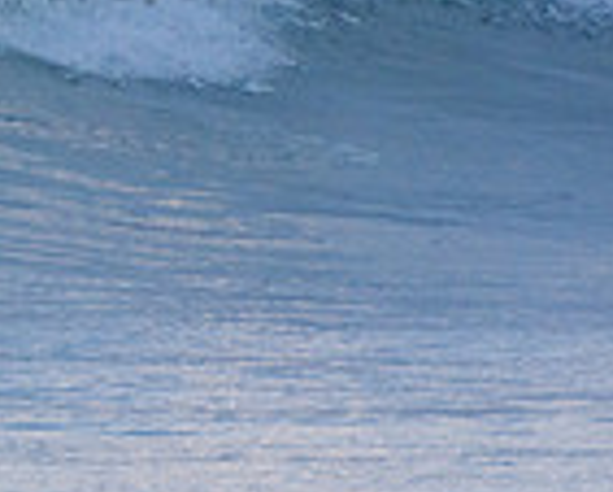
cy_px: -102
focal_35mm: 2398
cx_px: -239
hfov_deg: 0.8
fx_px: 43536
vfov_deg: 0.6
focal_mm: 400
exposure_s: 1/1250
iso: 400
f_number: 5.6
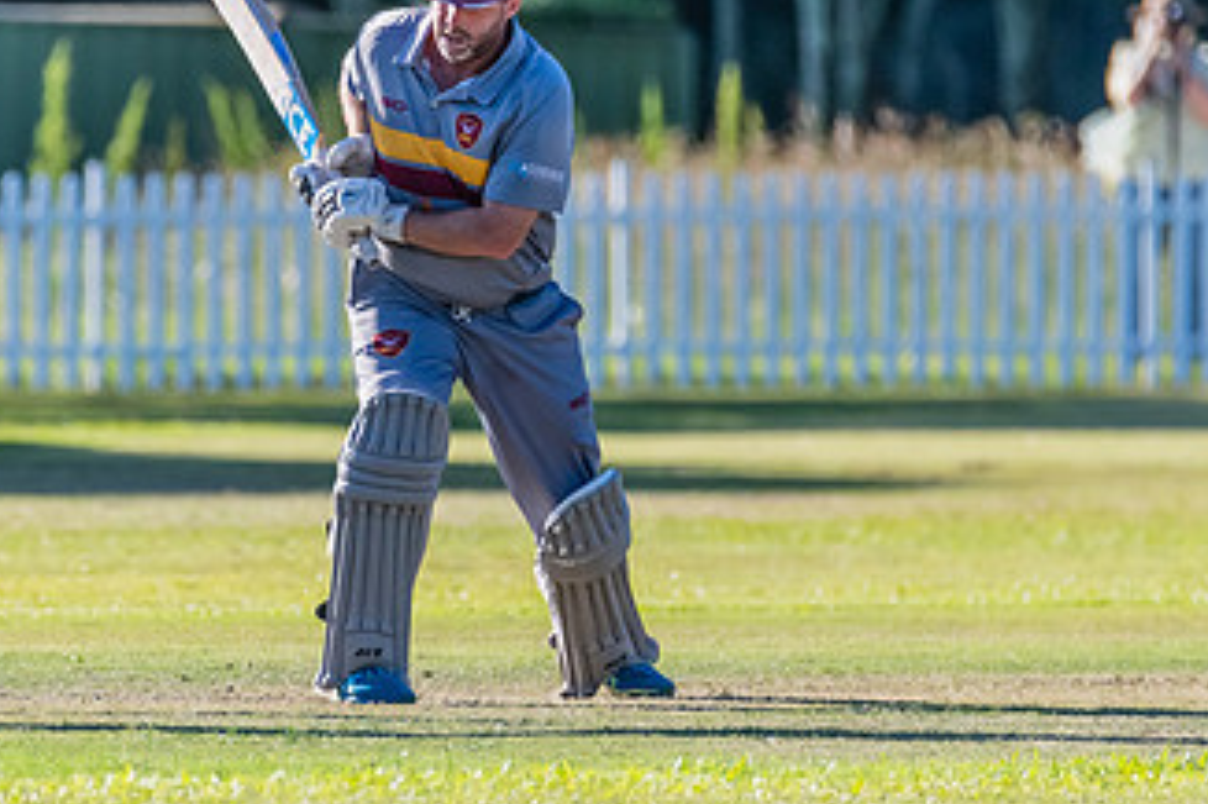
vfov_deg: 1.4
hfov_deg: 2.2
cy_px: 292
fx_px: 31860
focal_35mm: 950
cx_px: 529
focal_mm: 500
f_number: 6.3
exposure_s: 1/4000
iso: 2000
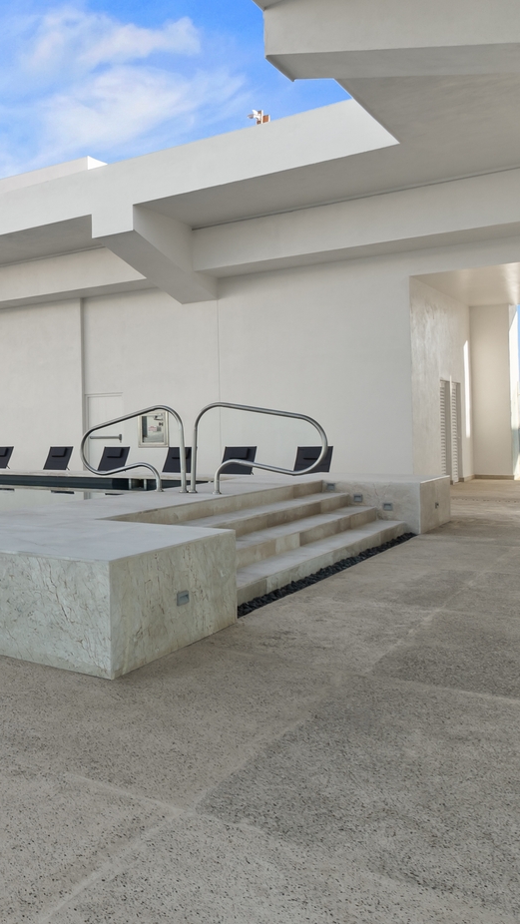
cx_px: -135
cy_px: 427
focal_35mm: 33
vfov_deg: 59.4
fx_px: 809
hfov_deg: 29.5
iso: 160
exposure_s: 1/30
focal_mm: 12
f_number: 9
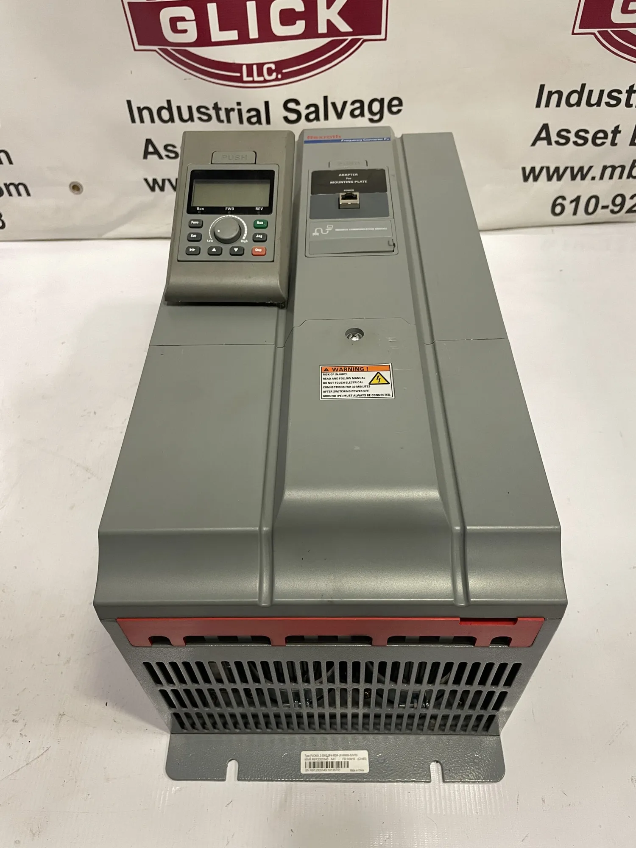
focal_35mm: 26
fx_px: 637
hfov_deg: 53.1
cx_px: 318
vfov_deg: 67.3
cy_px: 424
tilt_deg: -49.2
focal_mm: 4.2
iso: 160
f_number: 1.6
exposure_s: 1/60
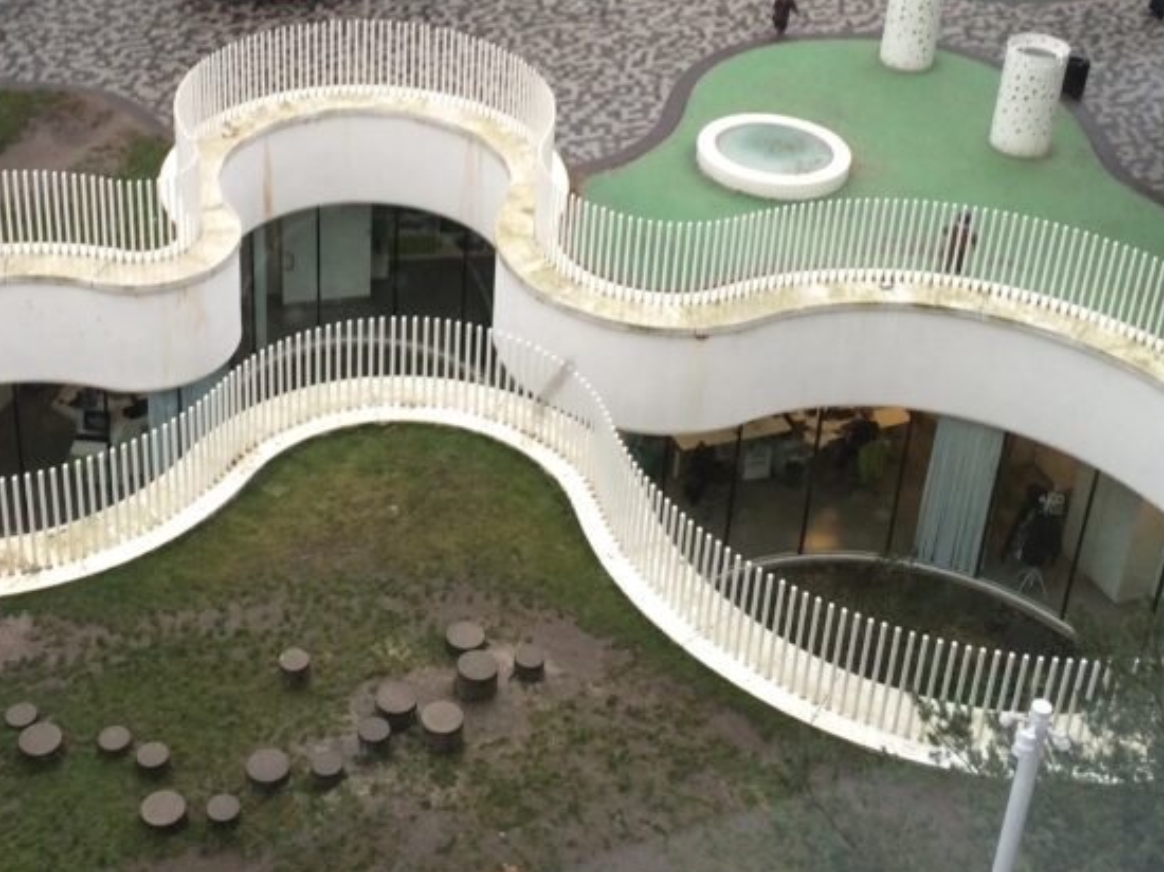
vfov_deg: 26.4
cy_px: 152
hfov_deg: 35.5
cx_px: 476
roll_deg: -1.3
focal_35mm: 54
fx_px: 1815
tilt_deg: -29.5
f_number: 2.2
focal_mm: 4.15
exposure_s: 1/50
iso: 50
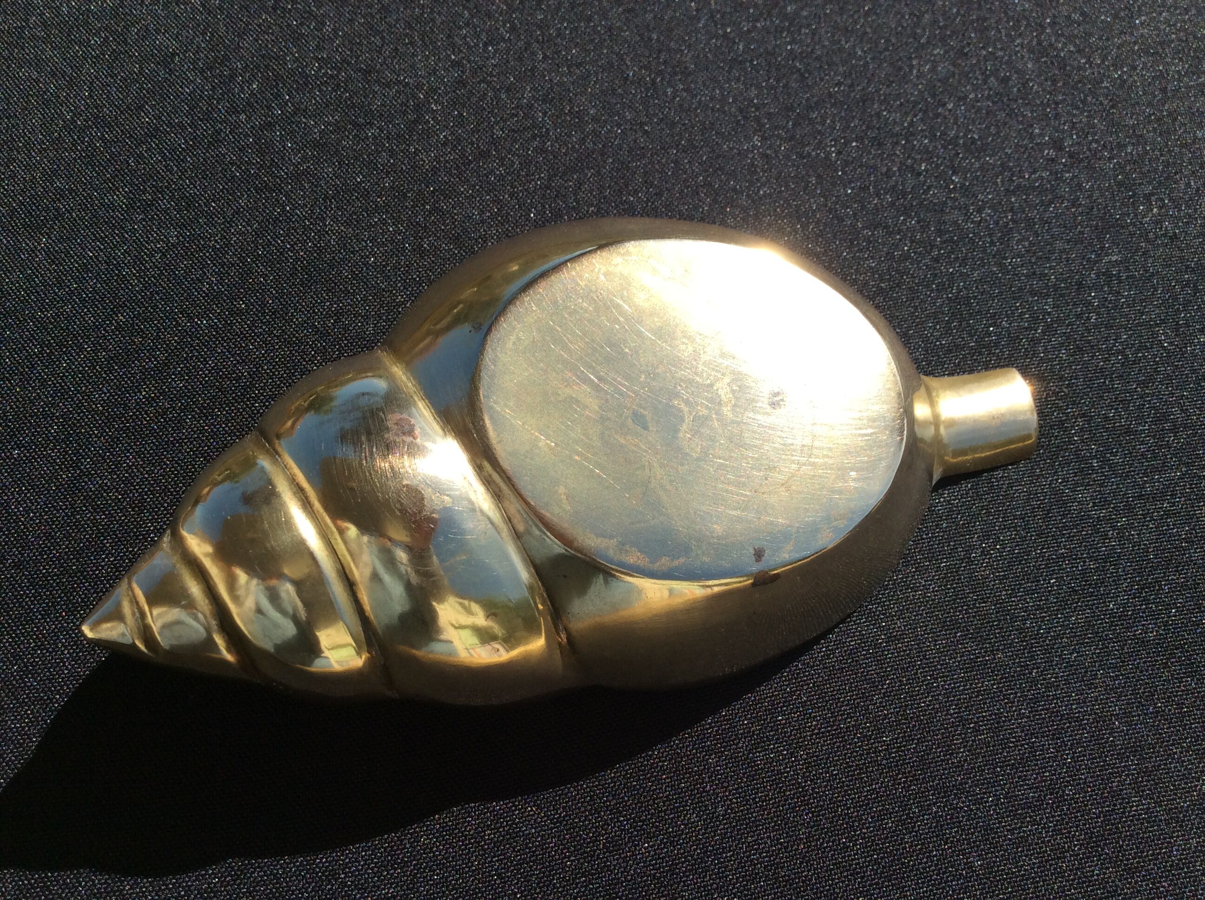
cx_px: 602
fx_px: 1112
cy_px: 450
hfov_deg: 56.9
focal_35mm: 32
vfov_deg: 44.1
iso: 32
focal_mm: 3.3
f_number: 2.4
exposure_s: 1/1300
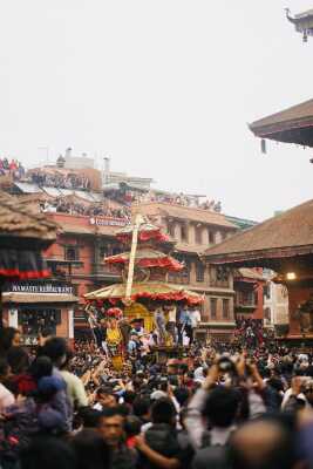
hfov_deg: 16.1
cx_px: 156
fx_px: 1107
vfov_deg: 23.9
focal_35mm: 85
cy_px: 234
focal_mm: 85
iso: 200
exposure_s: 1/500
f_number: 1.8
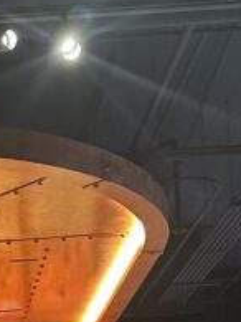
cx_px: -102
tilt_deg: +2.4
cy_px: 532
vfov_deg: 14.3
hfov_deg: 11.3
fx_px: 1171
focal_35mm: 126
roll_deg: +4.3
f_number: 1.78
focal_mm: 6.86
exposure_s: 1/60
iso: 250
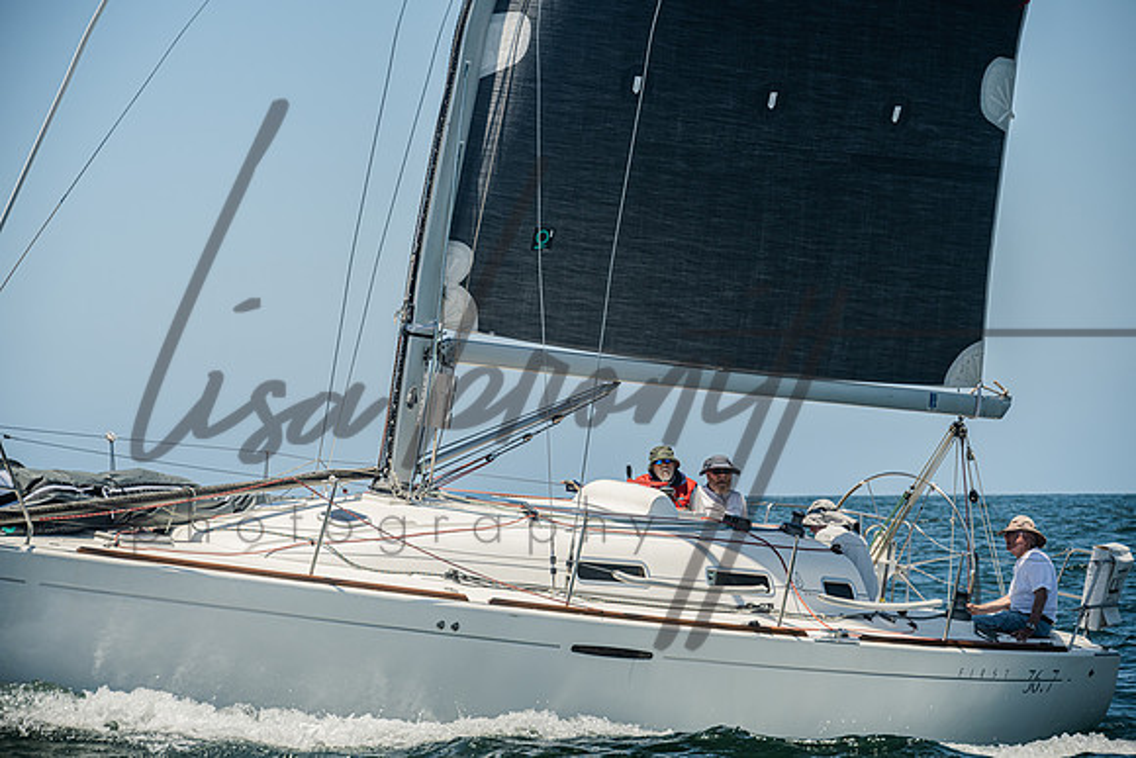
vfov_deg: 10.4
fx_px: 4170
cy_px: 379
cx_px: 563
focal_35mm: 132
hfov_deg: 15.5
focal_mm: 130
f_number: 6.3
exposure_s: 1/1000
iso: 320
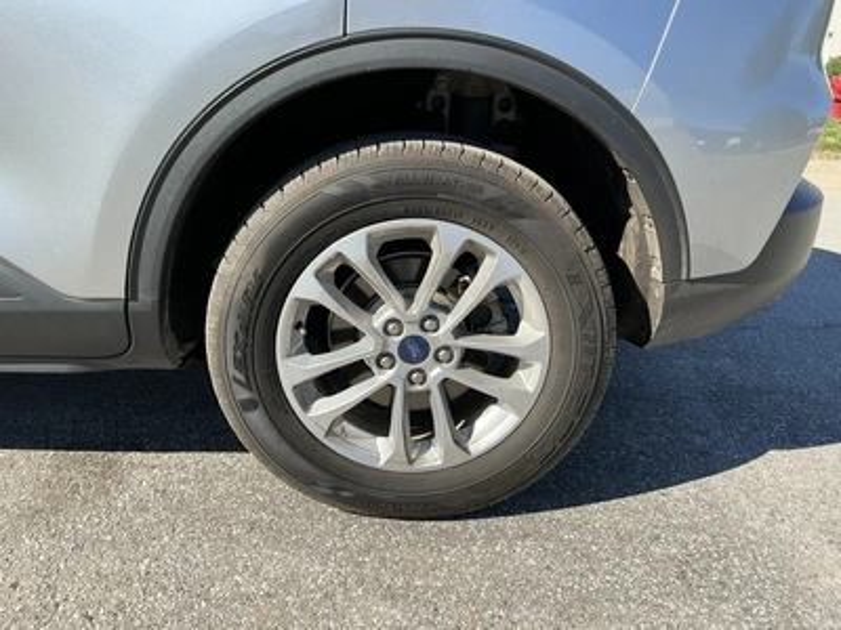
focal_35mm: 28
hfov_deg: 63.4
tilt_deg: -17.8
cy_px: 315
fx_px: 680
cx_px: 420
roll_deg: -1.6
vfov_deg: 49.7
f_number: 1.8
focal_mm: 3
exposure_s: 1/997
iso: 25
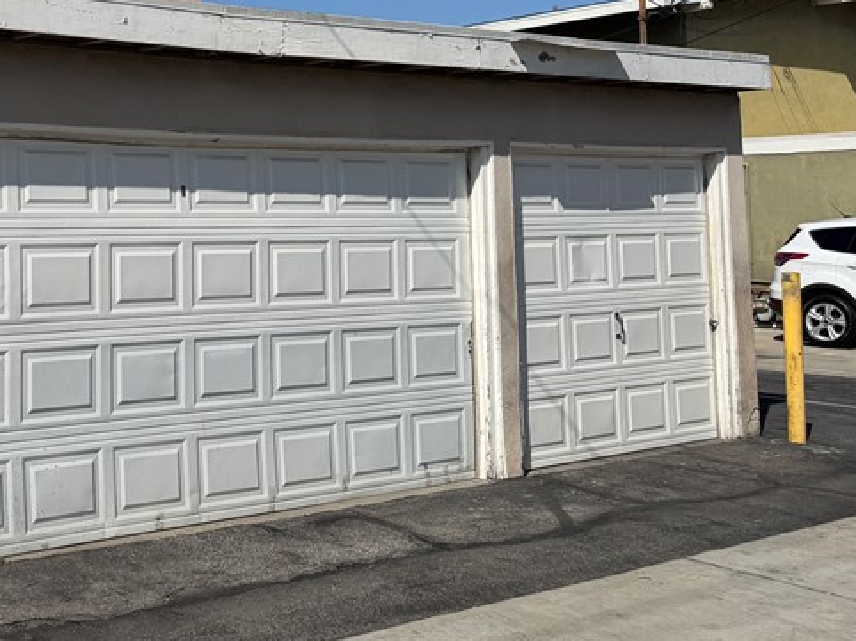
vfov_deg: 27.9
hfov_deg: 34.0
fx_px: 1261
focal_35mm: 51
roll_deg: +1.4
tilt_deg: +4.3
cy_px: 121
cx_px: -11
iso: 80
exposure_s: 1/10309
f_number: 1.78
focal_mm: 6.76
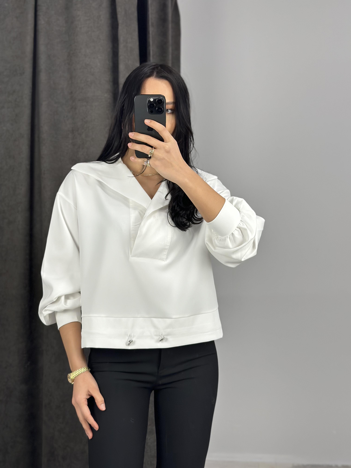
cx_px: 176
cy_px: 234
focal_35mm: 48
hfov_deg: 30.3
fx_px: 649
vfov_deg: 39.7
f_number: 1.78
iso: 100
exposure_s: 1/100
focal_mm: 6.86
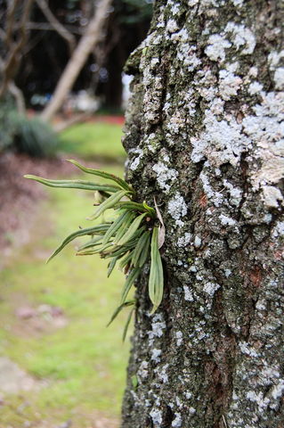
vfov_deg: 49.6
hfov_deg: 34.1
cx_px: 142
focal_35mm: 39
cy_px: 214
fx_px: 462
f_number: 5.6
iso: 400
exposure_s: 1/125
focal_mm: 26
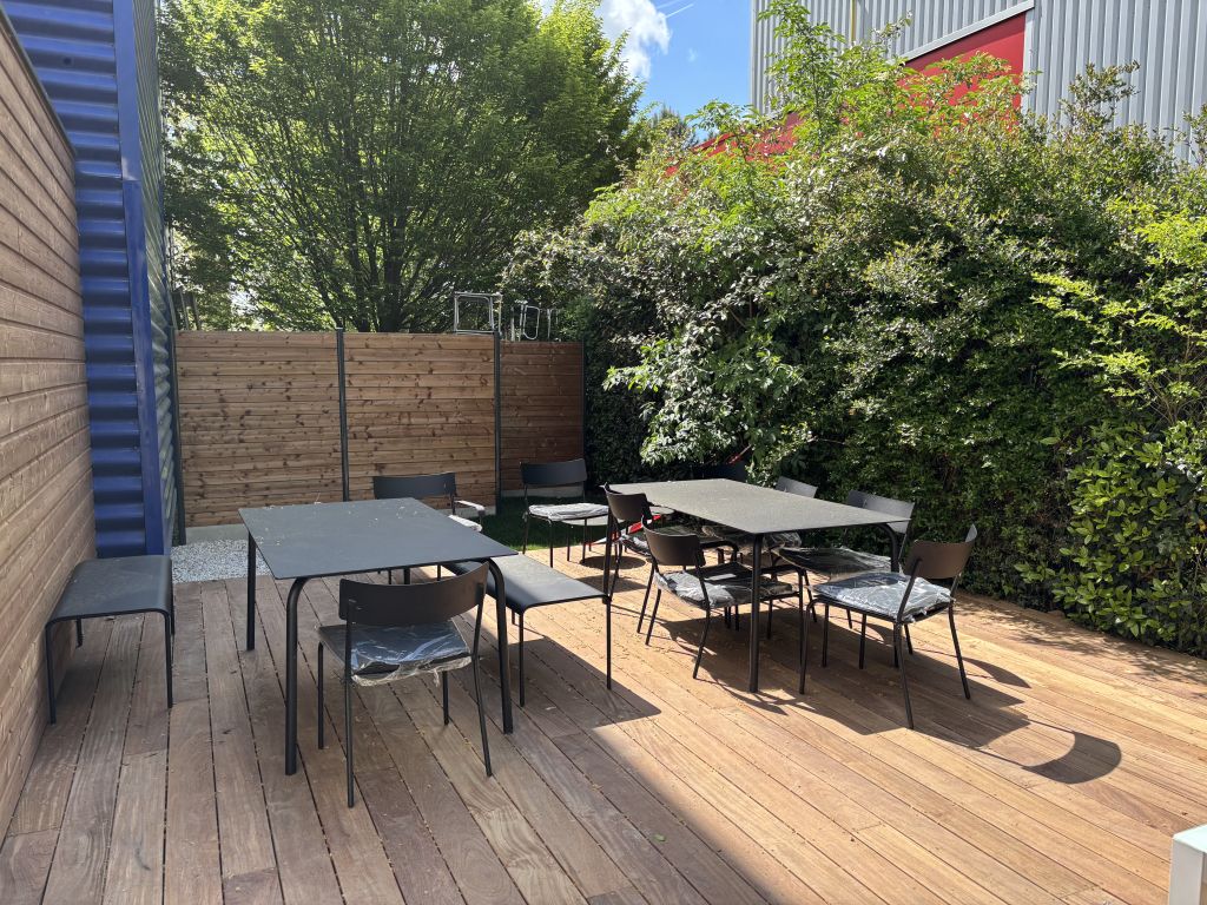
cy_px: 452
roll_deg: +0.0
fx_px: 907
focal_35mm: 26
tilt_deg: -6.0
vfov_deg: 53.1
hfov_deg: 67.3
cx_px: 604
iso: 50
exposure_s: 1/1007
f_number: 1.6
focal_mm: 5.96
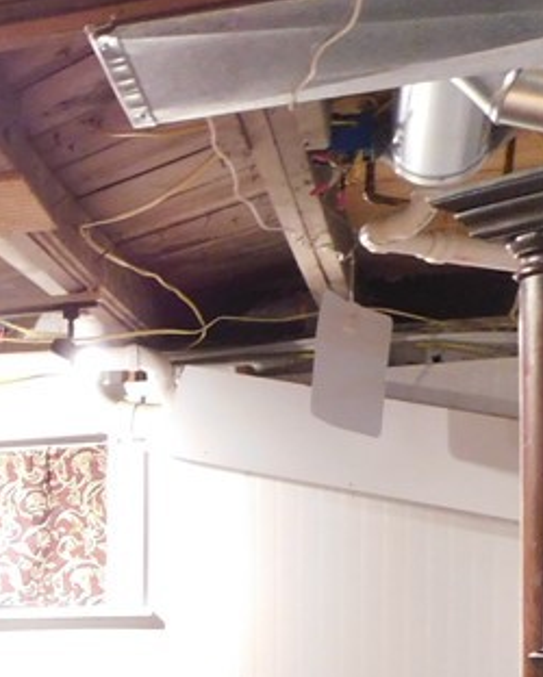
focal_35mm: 96
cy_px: 759
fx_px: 1927
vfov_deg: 19.1
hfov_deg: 13.6
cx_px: -560
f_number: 3.2
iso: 400
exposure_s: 1/8
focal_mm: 5.3
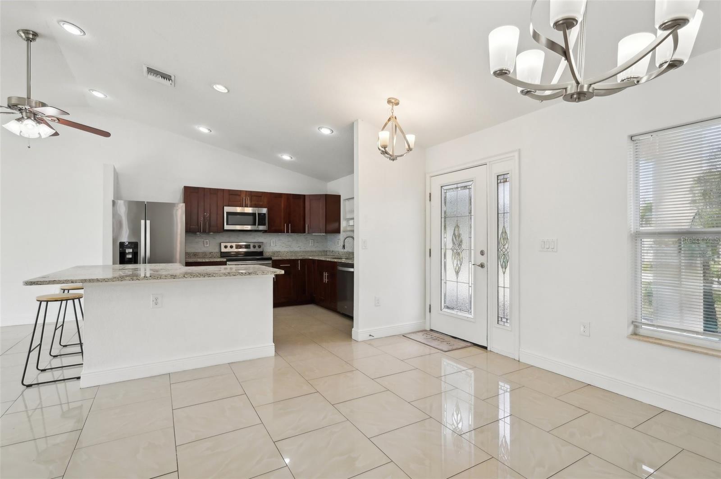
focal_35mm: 16
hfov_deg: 95.0
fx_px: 330
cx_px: 360
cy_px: 240
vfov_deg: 71.9
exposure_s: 1/160
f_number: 8
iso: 400
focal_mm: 16.5
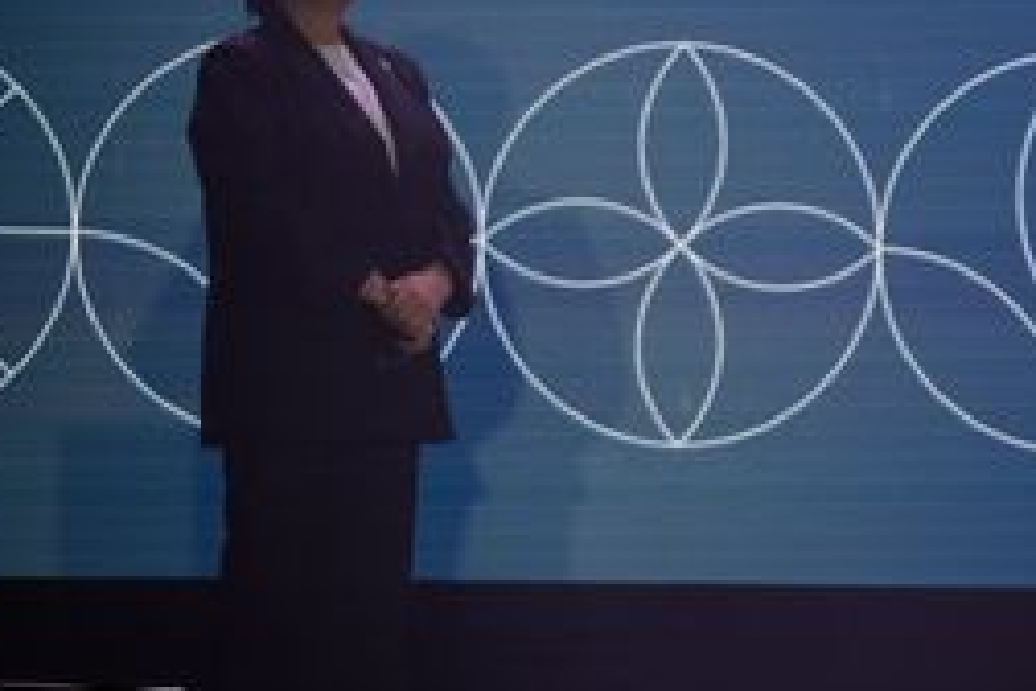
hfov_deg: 6.0
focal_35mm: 344
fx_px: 9899
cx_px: 1244
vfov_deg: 4.0
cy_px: 16
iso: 500
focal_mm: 124
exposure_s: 1/640
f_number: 2.8
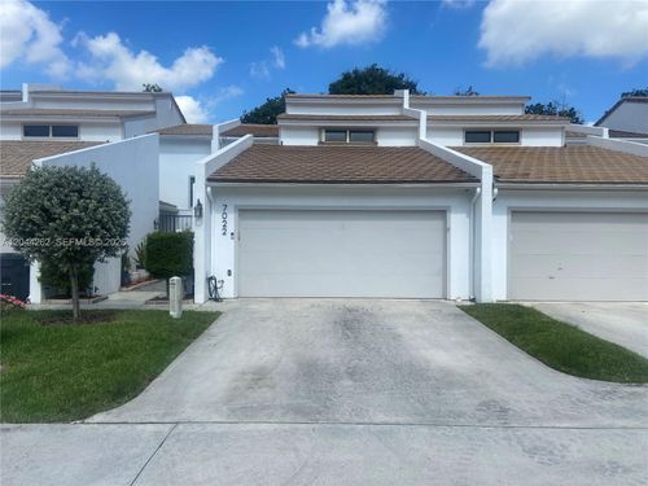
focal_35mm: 26
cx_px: 324
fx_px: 487
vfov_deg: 53.1
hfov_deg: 67.3
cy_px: 243
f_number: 1.8
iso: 32
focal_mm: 4.25
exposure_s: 1/2967
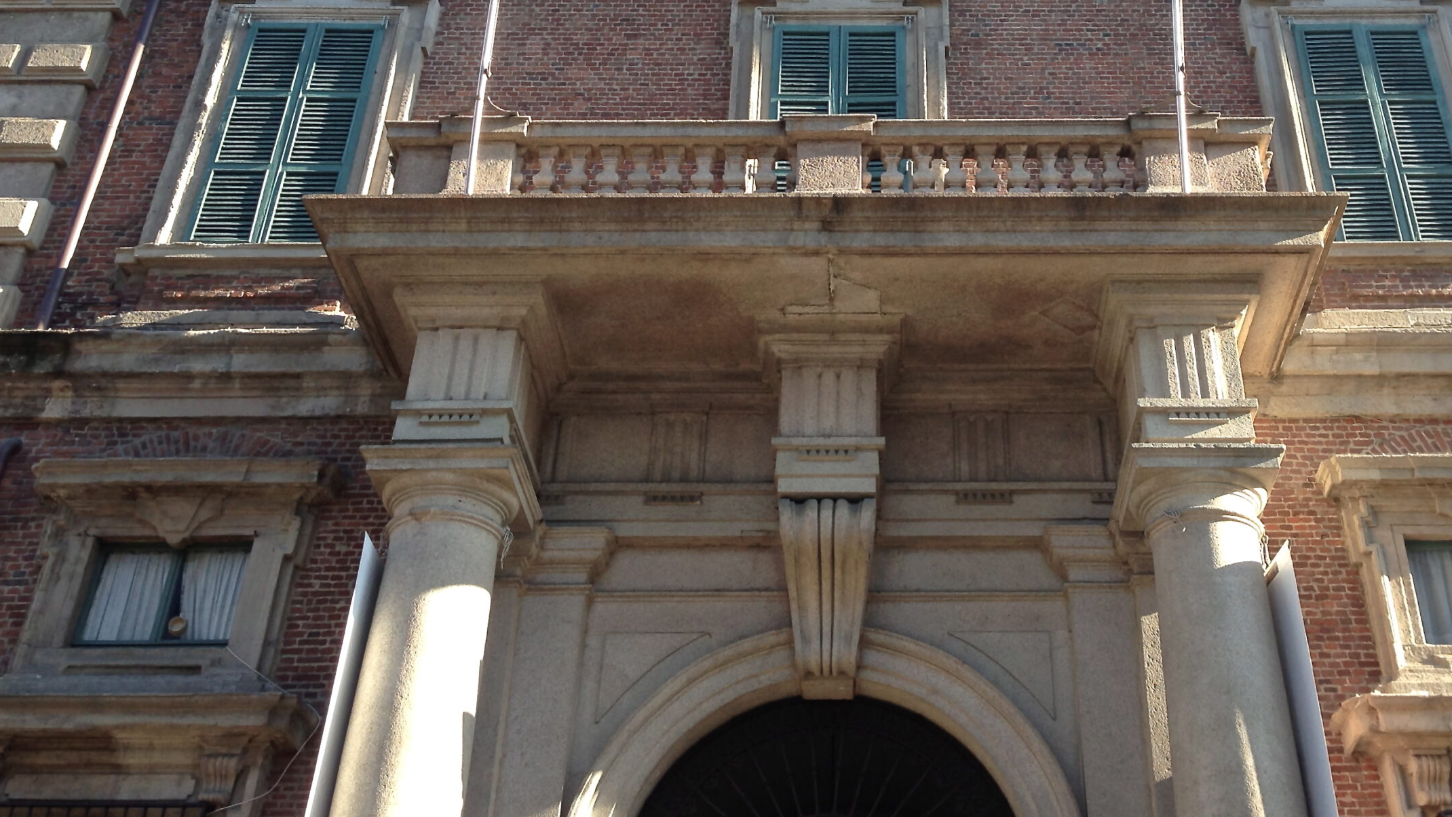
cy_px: 186
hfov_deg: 47.2
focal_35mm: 43
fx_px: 1656
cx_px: 844
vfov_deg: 27.3
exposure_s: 1/238
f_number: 2.4
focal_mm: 4.13
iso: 50
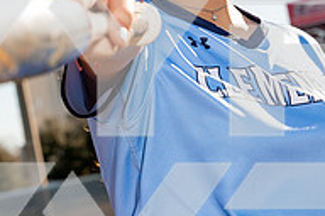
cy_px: 48
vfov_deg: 8.4
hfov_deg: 12.6
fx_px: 1471
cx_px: 196
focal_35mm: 163
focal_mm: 54
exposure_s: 1/250
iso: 100
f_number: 5.6
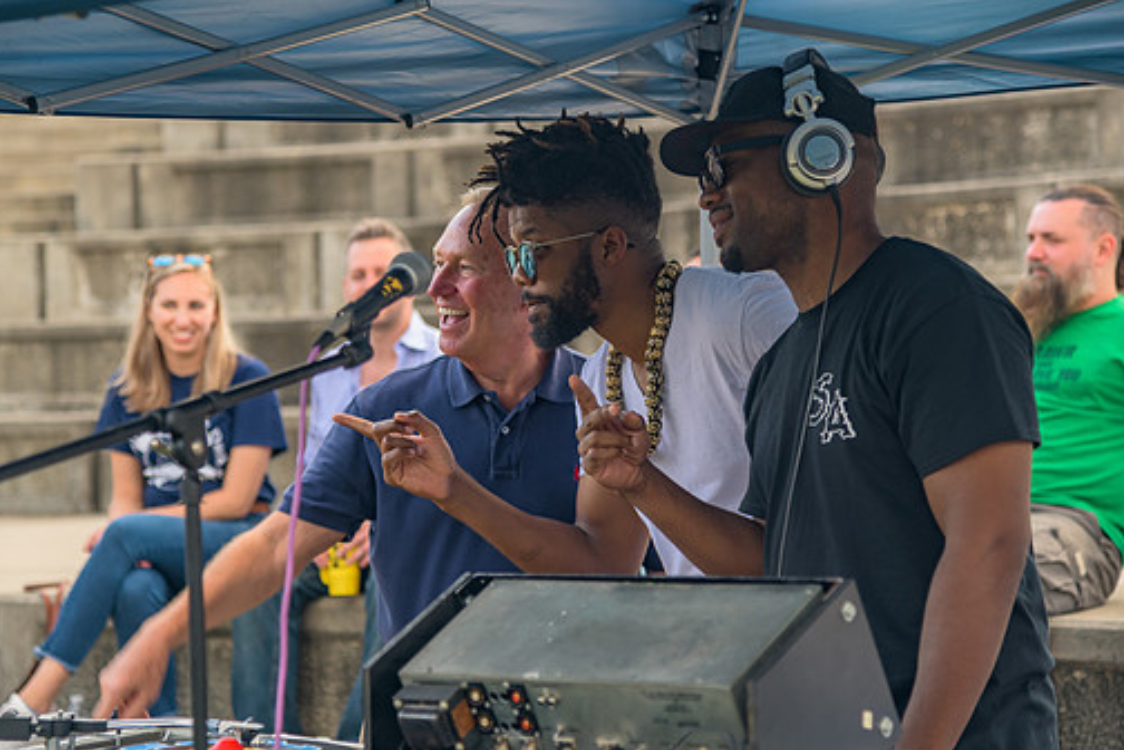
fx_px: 3091
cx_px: 524
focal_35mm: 99
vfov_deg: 13.8
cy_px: 360
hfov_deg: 20.6
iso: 280
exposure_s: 1/200
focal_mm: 86
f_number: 4
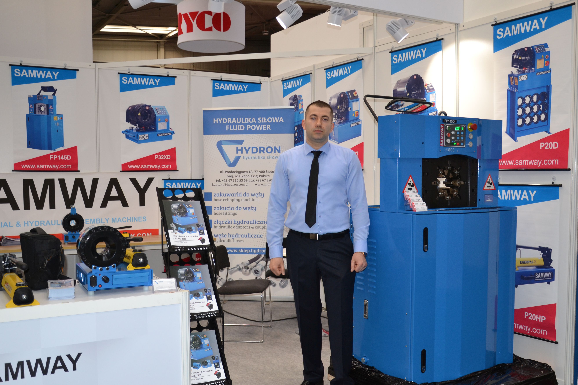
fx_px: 587
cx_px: 286
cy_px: 197
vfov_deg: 36.3
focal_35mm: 37
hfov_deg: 52.4
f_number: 3.8
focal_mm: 21
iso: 400
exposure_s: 1/160
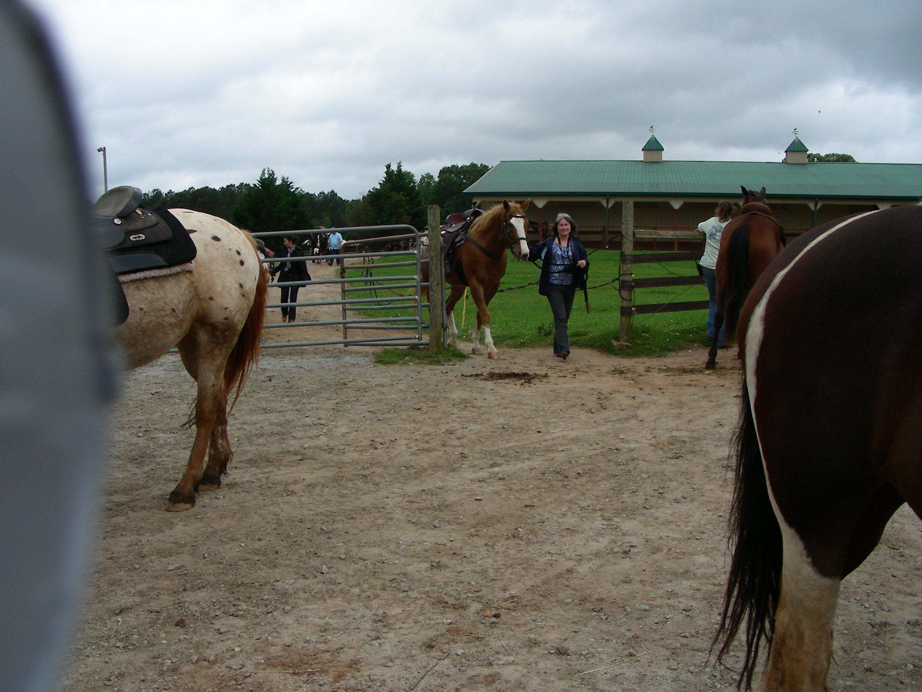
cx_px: 461
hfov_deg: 49.0
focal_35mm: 38
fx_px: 1012
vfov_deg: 37.7
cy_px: 346
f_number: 4
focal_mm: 6.3
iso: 50
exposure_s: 1/531
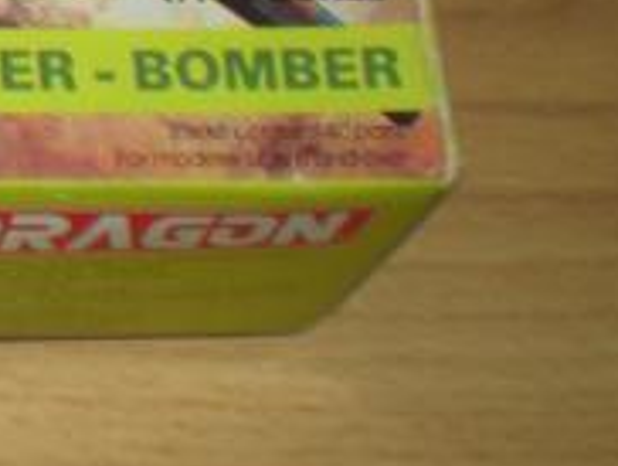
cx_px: -716
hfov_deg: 10.6
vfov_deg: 8.6
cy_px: -310
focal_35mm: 167
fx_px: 2985
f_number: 3.1
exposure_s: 1/60
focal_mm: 6.3
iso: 64
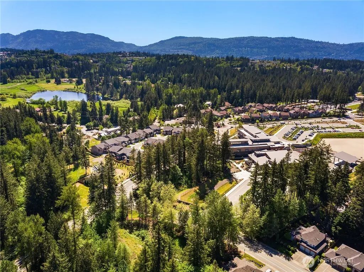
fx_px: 273
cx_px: 182
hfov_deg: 67.3
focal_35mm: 26
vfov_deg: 53.0
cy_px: 136
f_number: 2.2
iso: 100
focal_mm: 4.73
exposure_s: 1/2000
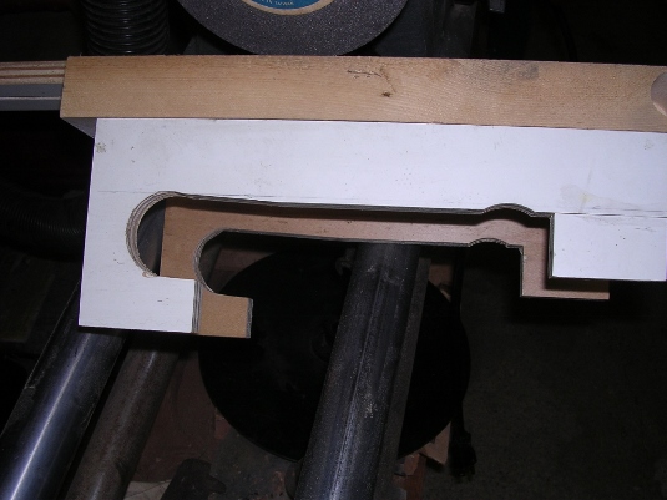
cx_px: 334
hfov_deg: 49.0
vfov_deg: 37.7
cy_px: 250
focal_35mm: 38
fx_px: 732
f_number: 2.8
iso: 100
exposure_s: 1/60.1
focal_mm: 5.8
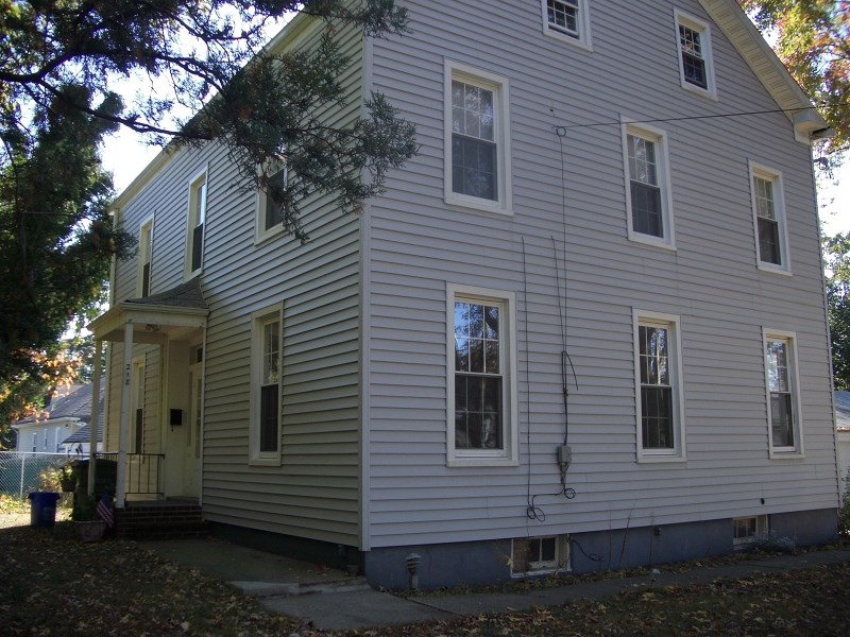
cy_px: 318
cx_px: 425
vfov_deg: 40.7
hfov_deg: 52.6
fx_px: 859
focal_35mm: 35
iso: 50
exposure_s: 1/250
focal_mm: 5.8
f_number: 2.6
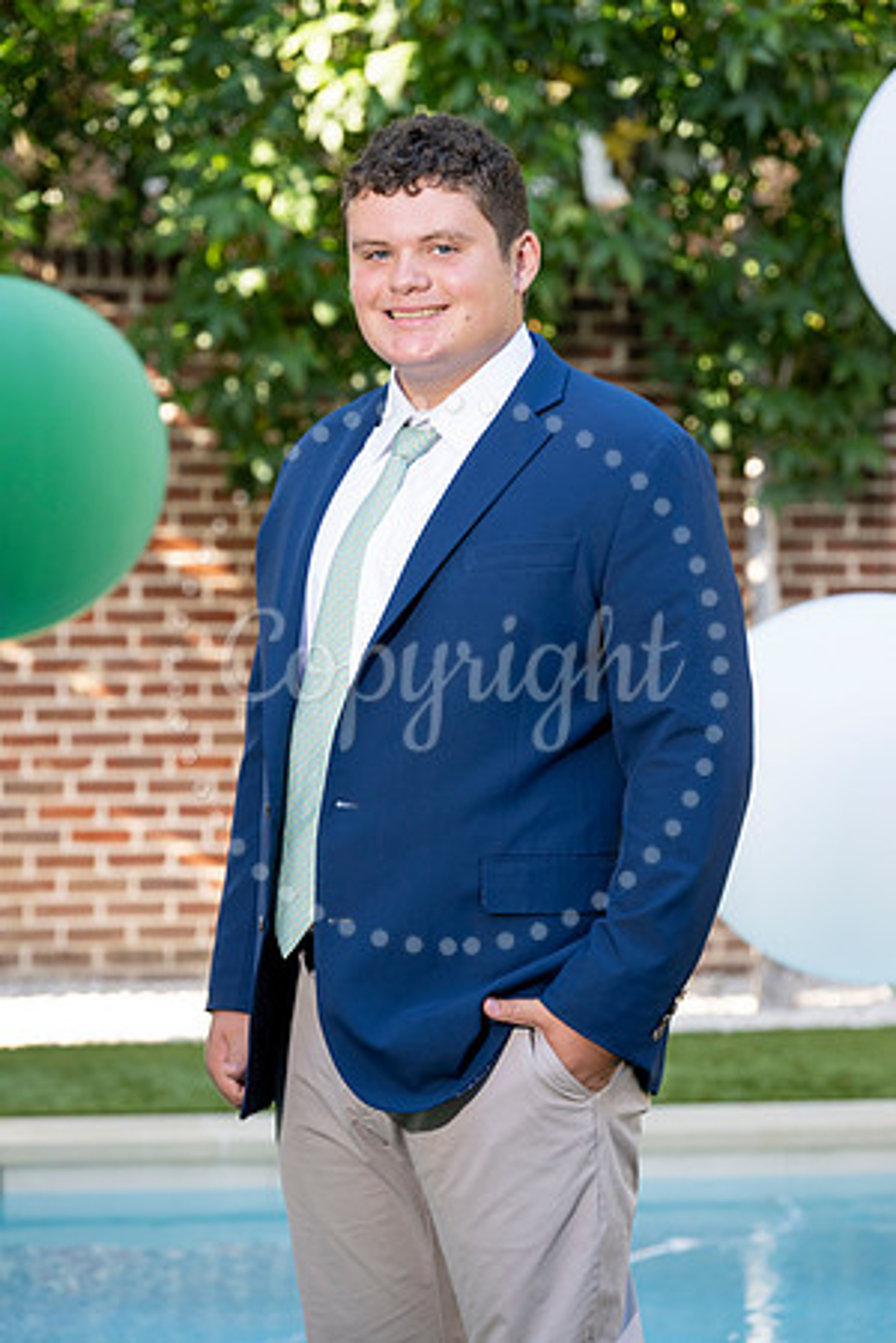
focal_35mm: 120
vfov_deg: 17.1
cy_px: 672
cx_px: 448
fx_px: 4480
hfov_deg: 11.4
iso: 400
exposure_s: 1/200
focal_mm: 120
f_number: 5.6
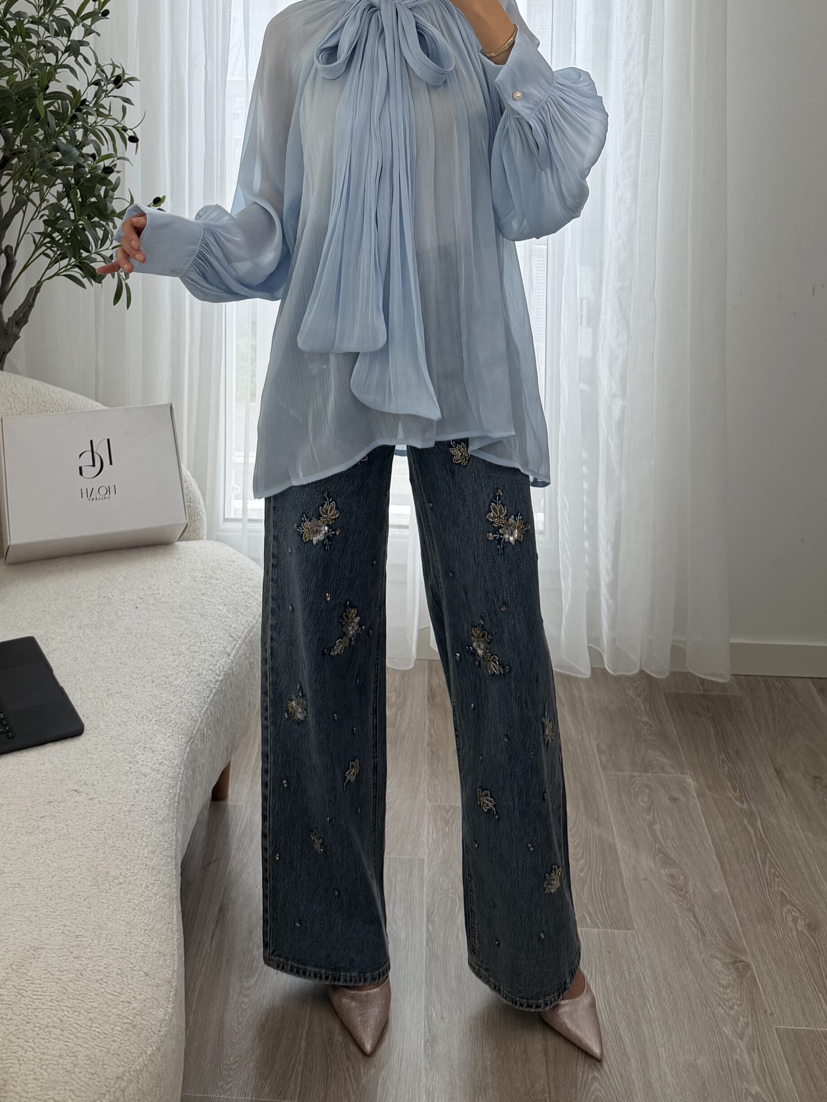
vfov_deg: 69.4
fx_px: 796
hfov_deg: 54.9
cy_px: 531
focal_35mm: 25
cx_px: 406
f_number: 1.78
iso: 80
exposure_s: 1/428
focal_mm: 6.76
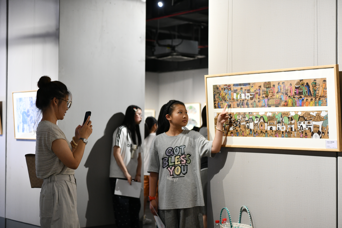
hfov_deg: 32.4
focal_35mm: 62
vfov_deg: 21.9
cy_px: 114
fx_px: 589
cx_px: 171
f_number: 3.5
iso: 1600
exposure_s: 1/250
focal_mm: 62
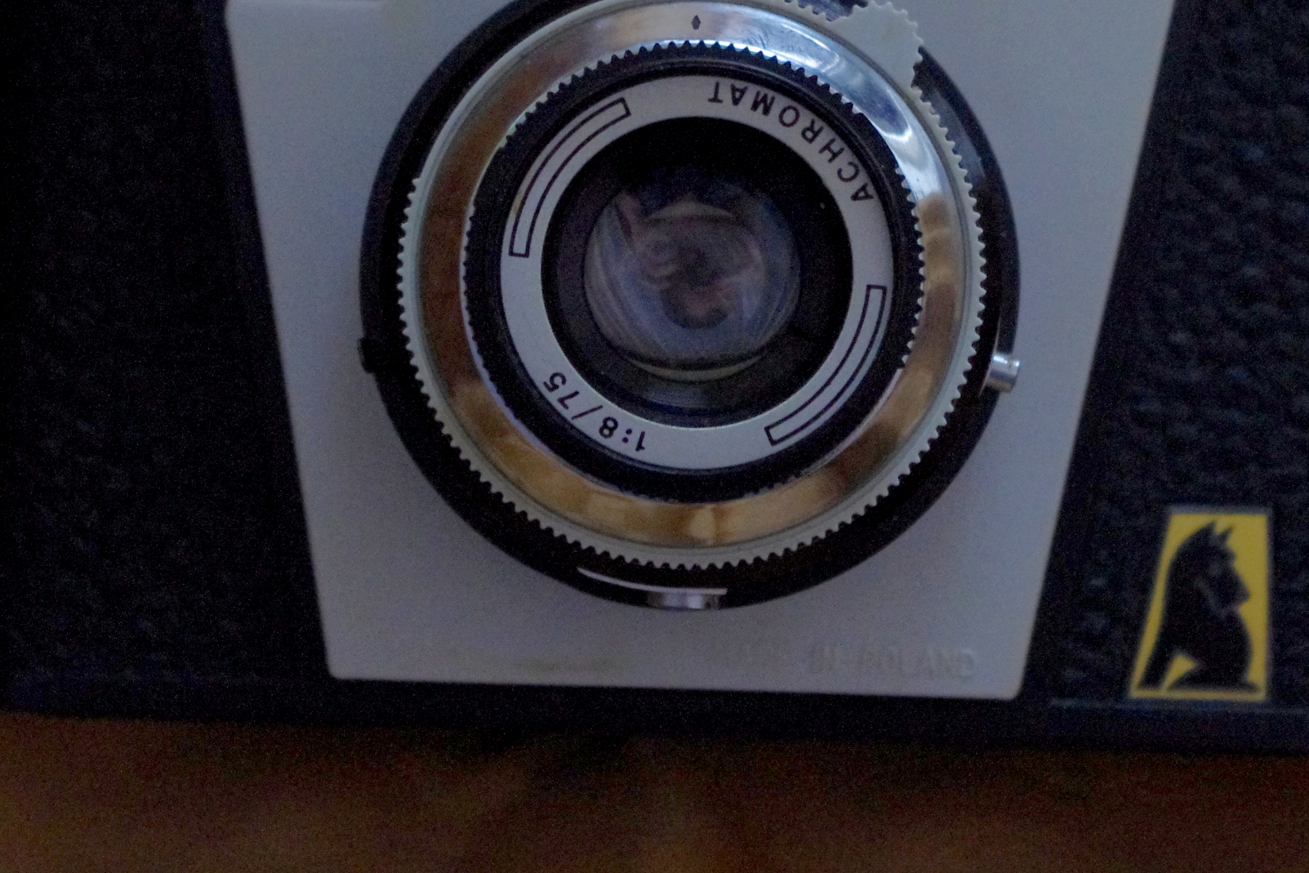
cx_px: 614
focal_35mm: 115
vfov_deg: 11.9
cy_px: 212
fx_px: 4182
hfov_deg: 17.8
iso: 1600
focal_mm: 40
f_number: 6.3
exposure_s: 1/80
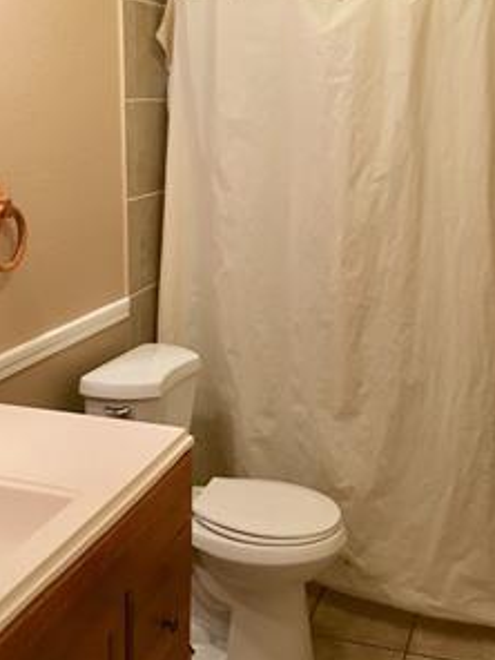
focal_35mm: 47
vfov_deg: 40.1
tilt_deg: -8.1
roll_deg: -0.3
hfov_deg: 30.9
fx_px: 896
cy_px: 236
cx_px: 254
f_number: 2.2
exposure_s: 1/30
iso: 100
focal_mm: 4.15
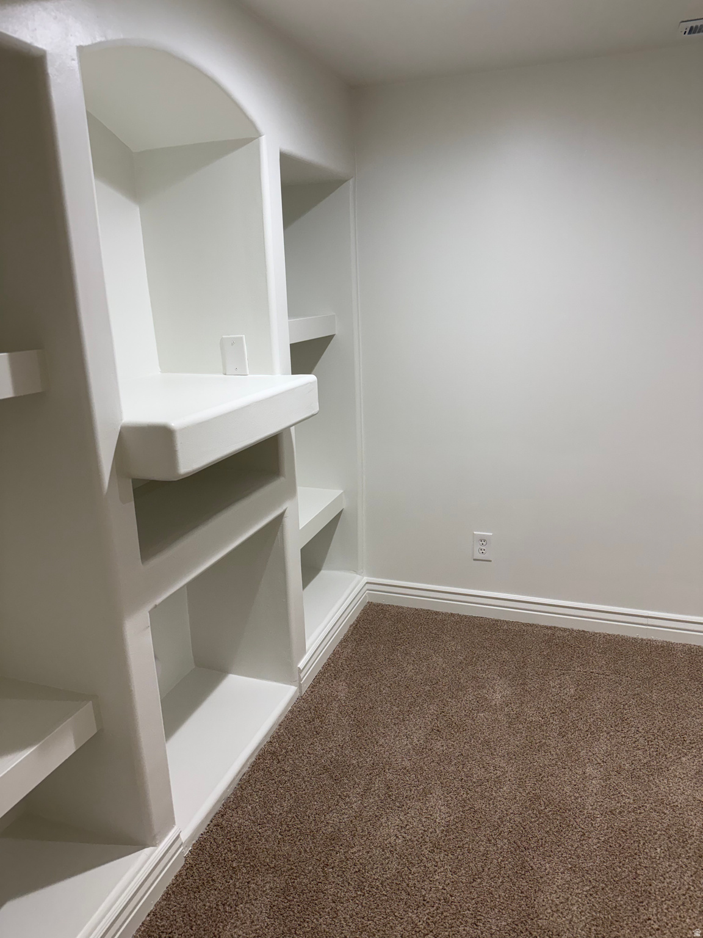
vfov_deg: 71.6
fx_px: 650
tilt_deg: -15.7
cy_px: 469
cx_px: 352
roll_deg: +1.5
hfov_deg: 56.8
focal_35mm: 24
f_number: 1.78
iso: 160
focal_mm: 6.76
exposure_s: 1/120
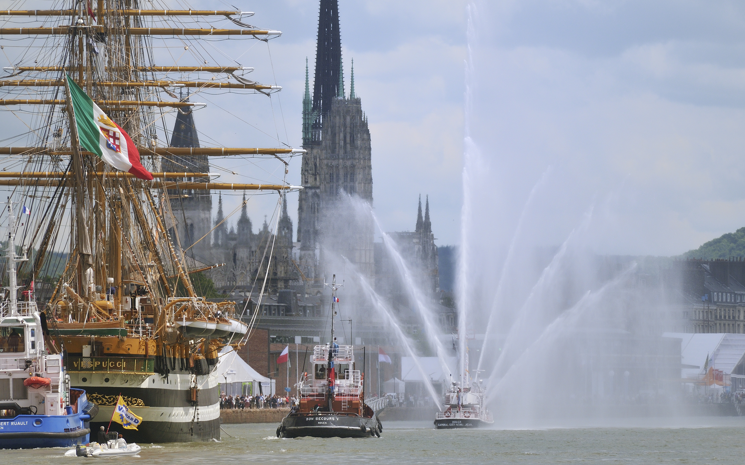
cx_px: 373
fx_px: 8690
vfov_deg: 3.1
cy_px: 228
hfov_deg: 4.9
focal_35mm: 428
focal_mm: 280
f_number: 4.5
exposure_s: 1/1600
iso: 200
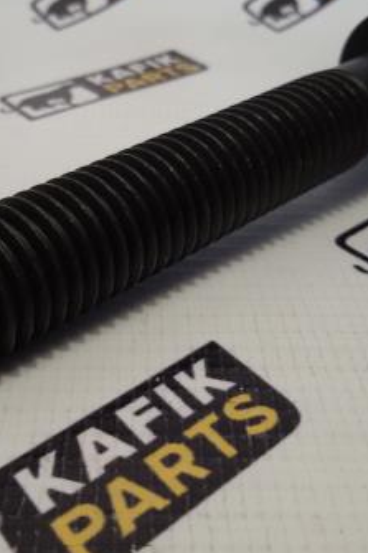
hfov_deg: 25.9
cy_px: 242
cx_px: 139
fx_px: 798
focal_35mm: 52
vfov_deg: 38.1
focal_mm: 2.93
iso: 40
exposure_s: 1/33
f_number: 2.4
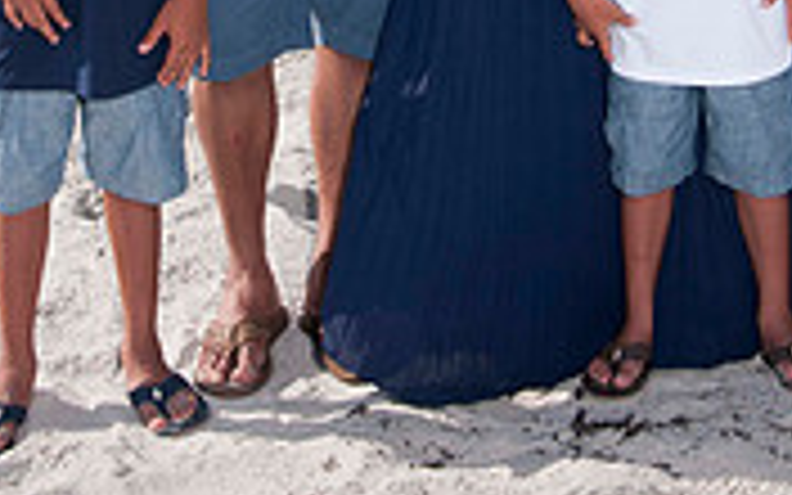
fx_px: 2525
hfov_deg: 17.8
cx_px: 434
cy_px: -158
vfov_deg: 10.9
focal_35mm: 117
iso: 100
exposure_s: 1/250
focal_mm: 30
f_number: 11
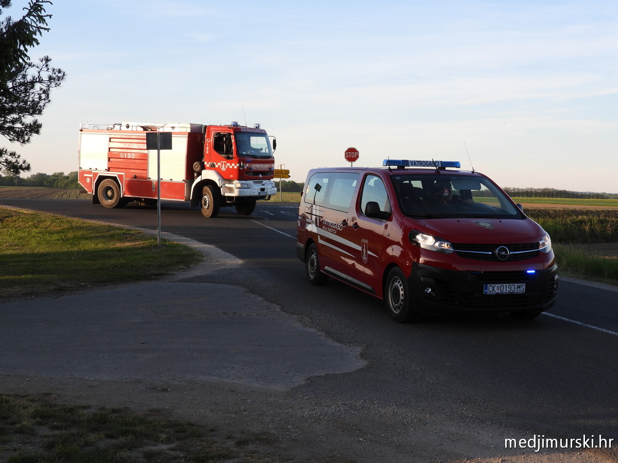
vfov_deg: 32.9
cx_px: 309
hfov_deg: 42.9
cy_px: 232
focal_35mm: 44
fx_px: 786
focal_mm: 7.9
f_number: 3.2
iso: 100
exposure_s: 1/320
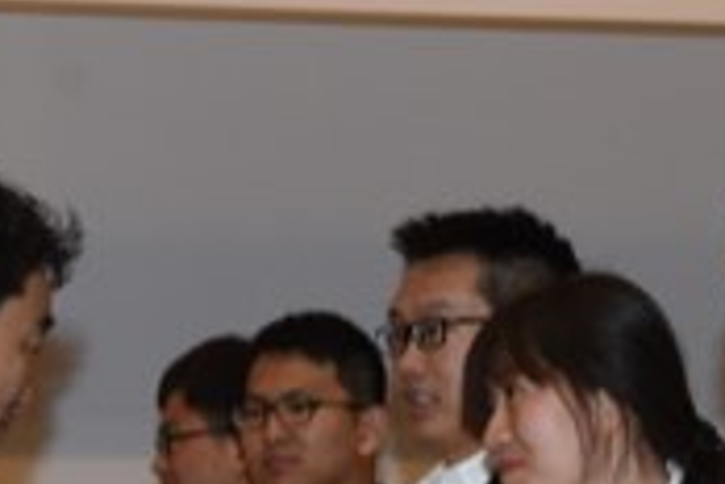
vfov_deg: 7.9
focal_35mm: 174
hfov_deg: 11.8
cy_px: 453
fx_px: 3504
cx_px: 108
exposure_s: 1/160
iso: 1250
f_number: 5.6
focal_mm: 42
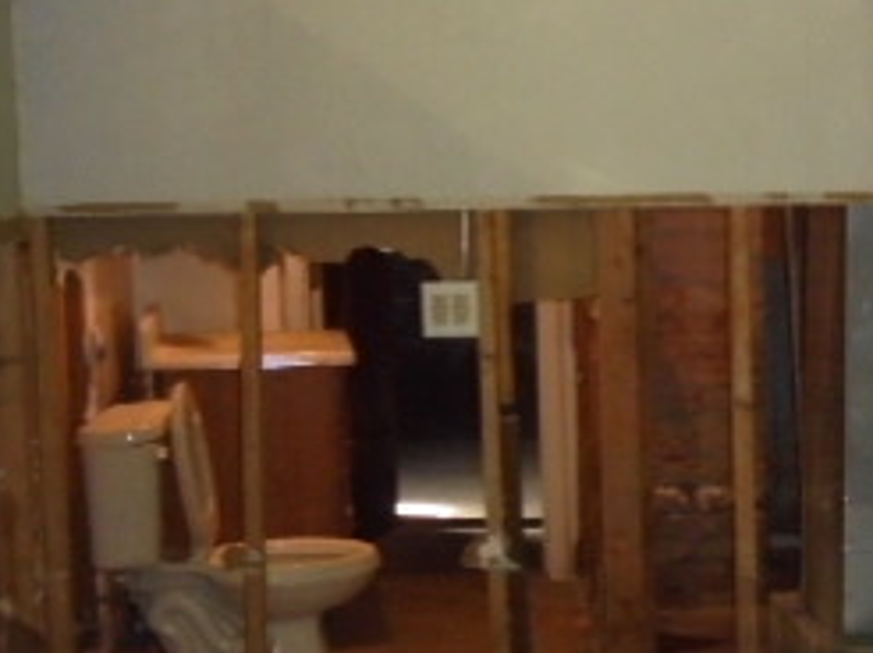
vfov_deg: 14.8
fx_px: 2494
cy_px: 497
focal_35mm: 99
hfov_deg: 19.3
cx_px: 862
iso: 500
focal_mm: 6.9
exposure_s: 1/50
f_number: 4.2
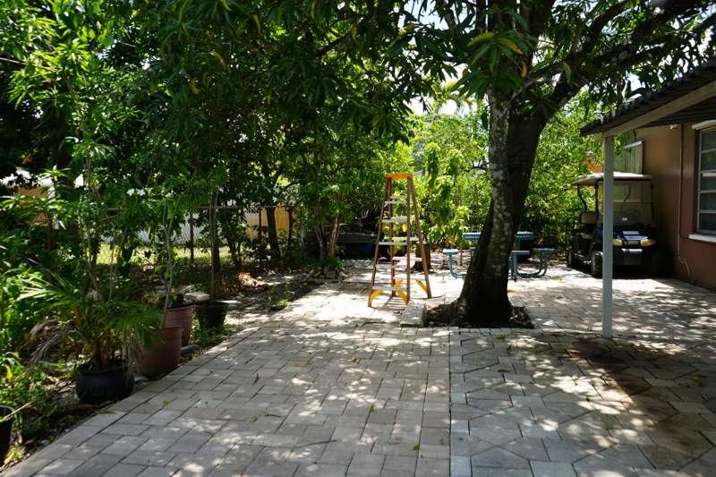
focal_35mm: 29
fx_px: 577
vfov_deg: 44.9
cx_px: 358
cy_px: 238
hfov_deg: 63.7
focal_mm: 29
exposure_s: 1/160
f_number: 5
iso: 100
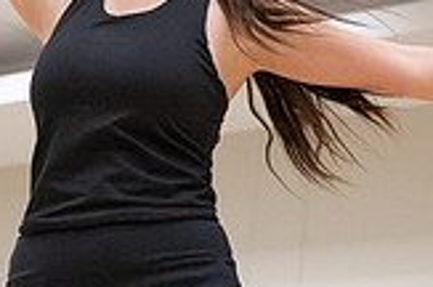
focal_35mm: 182
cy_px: 96
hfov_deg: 11.3
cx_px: 205
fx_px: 2185
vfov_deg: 7.5
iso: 4000
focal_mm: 51
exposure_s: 1/640
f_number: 4
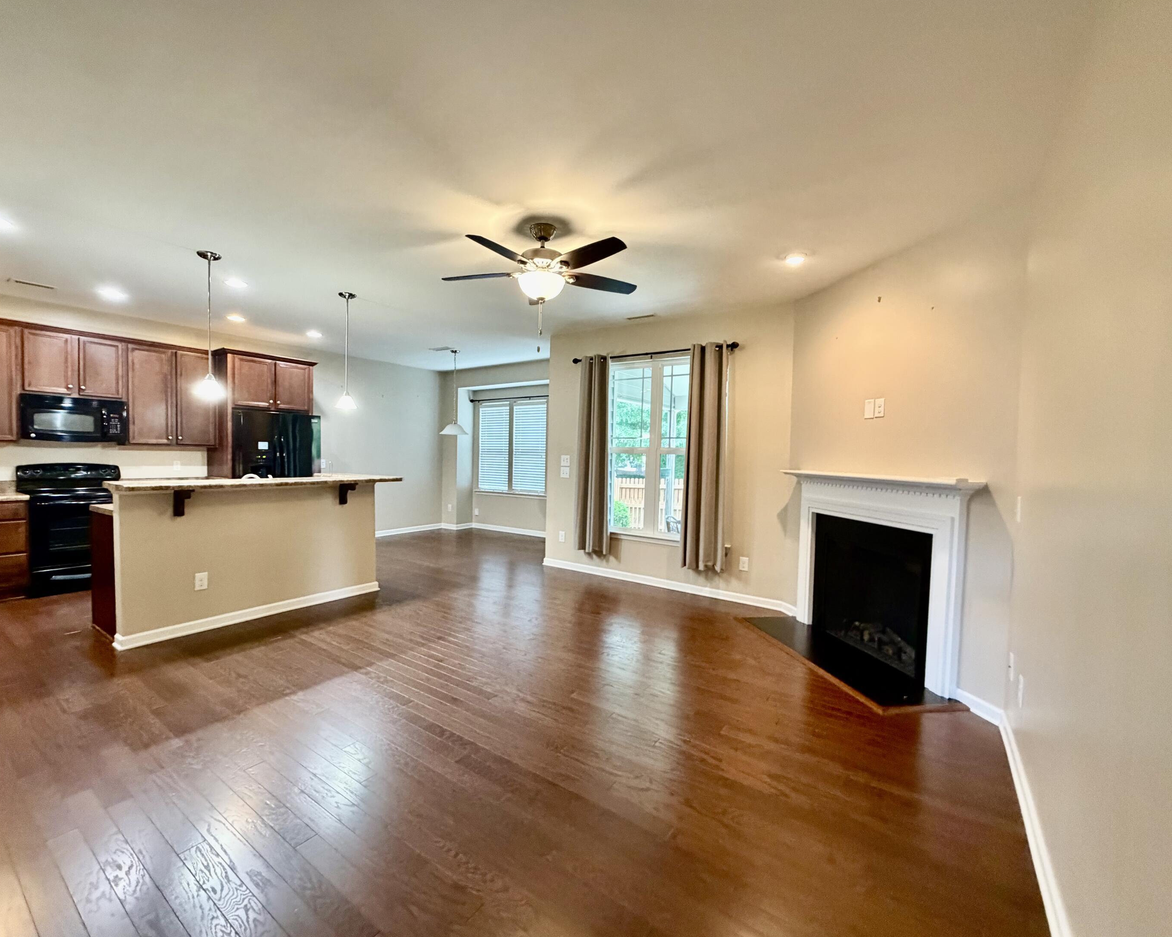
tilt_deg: -2.8
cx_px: 548
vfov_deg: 84.0
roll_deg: -0.6
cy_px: 476
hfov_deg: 96.7
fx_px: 520
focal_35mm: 15
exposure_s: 1/60
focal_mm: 2.22
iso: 640
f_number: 2.2
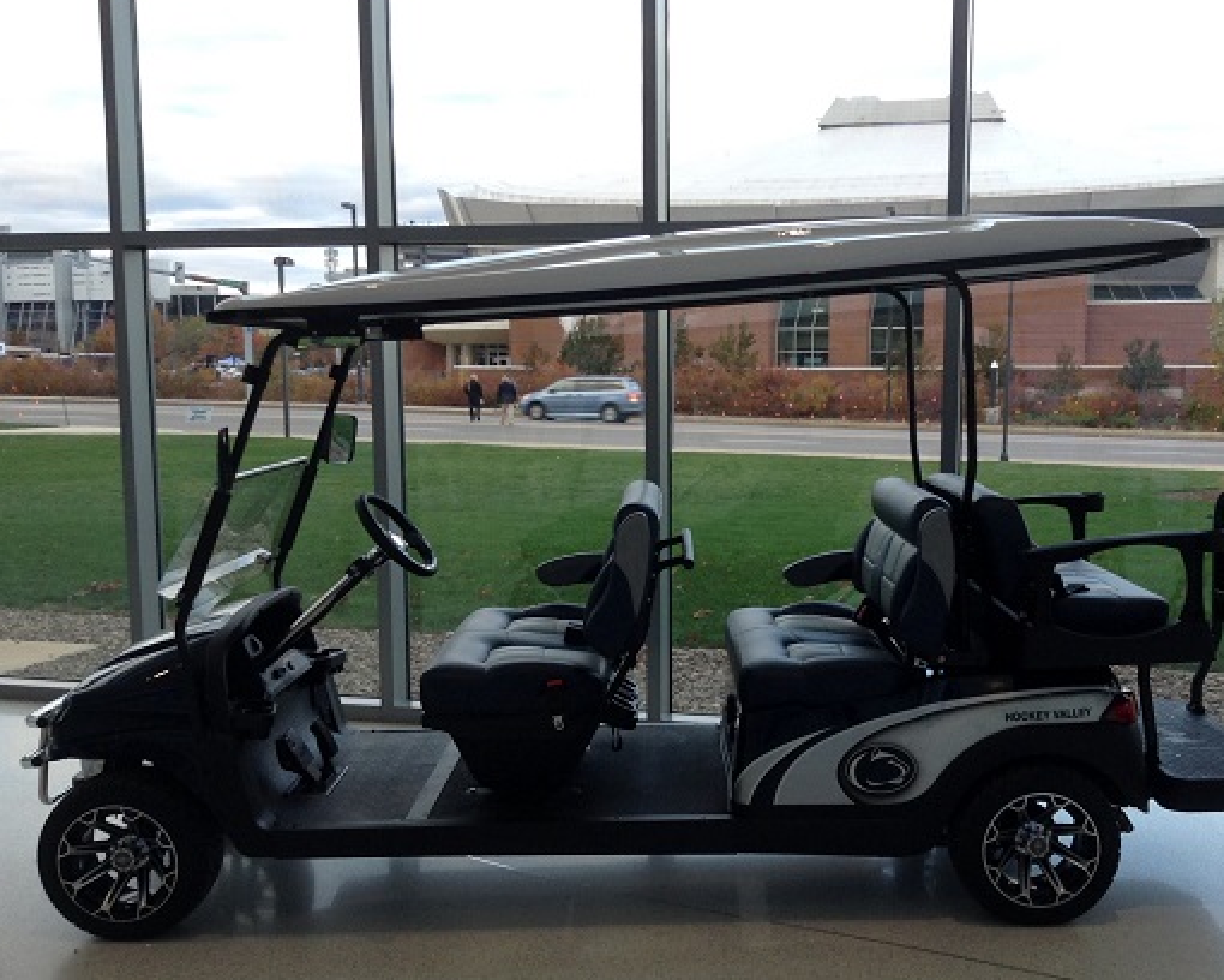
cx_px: 742
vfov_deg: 36.4
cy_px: 546
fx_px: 1485
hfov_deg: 44.5
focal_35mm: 41
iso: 32
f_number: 2.4
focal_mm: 3.3
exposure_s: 1/60
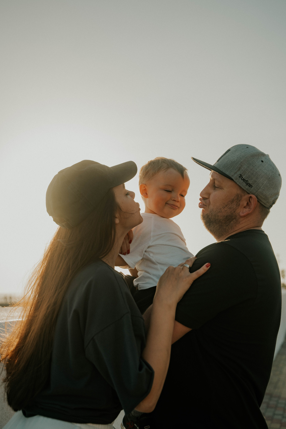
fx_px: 512
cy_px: 214
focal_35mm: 43
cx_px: 143
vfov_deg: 45.4
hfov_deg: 31.2
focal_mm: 43
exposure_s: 1/800
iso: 100
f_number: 3.5
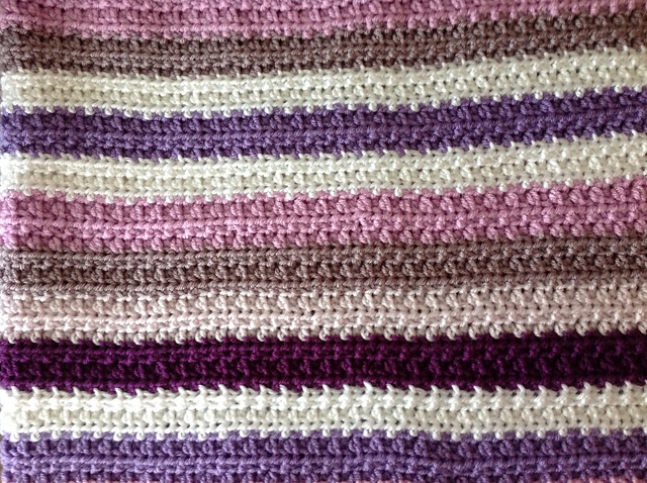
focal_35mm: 35
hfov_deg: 52.7
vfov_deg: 40.6
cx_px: 324
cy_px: 242
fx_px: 653
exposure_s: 1/15
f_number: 2.4
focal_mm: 4.28
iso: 160
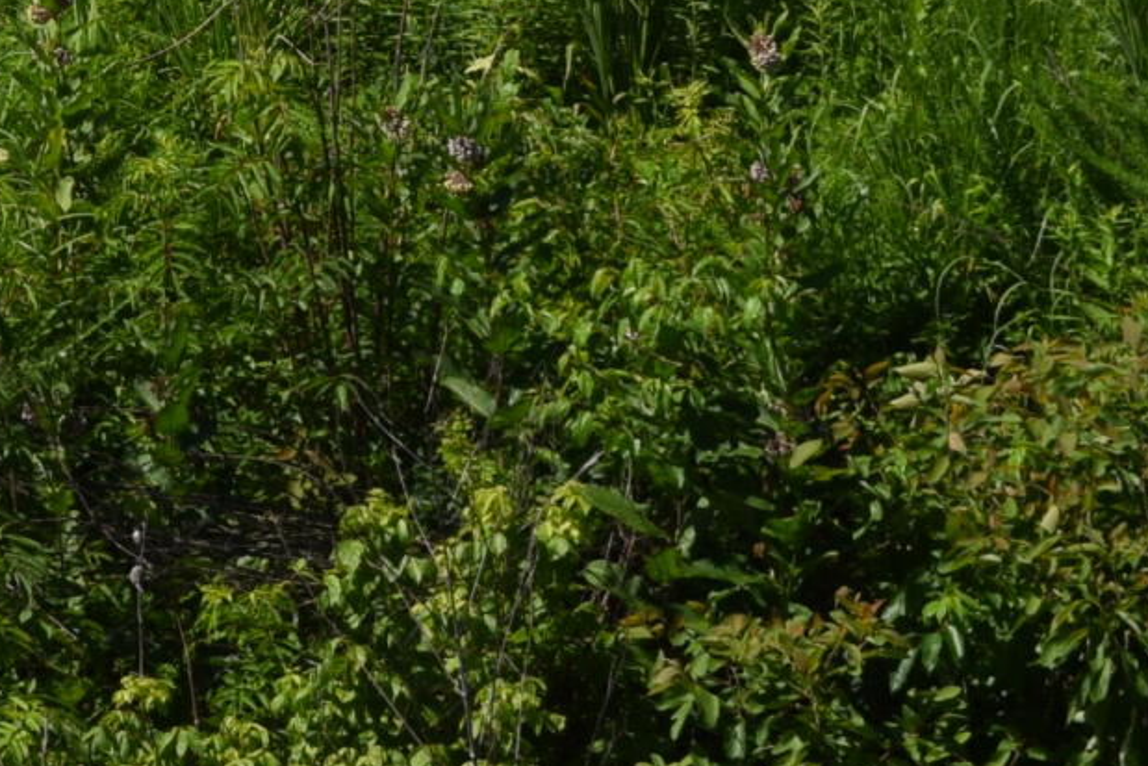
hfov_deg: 7.9
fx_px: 7878
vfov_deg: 5.4
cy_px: -943
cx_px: -1222
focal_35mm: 247
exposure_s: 1/500
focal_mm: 34
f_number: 11
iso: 200
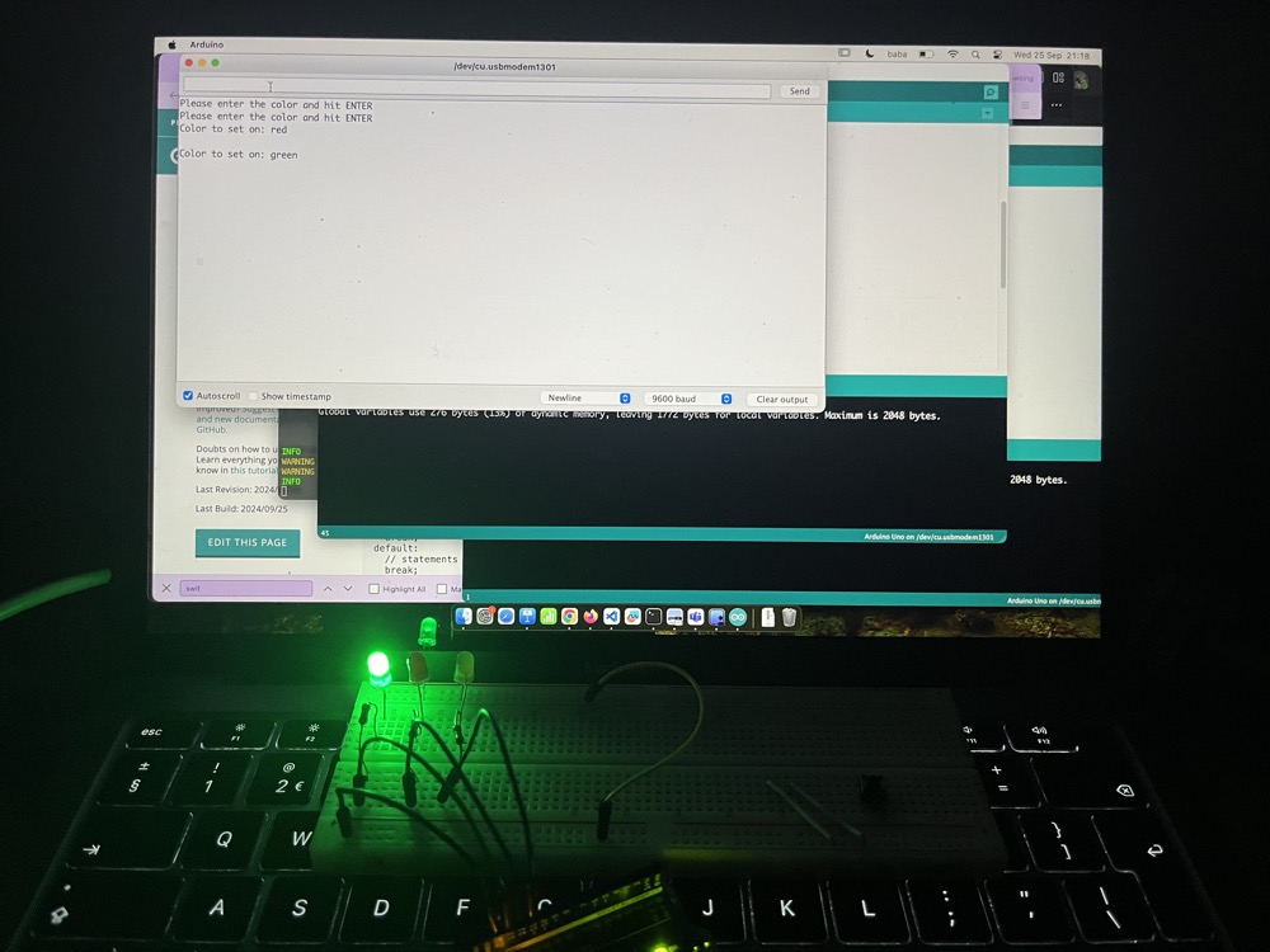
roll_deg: +0.1
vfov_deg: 53.1
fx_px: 954
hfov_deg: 67.3
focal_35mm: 26
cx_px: 635
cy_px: 476
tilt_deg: -33.9
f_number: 1.6
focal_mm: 5.1
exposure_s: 1/60
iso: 320
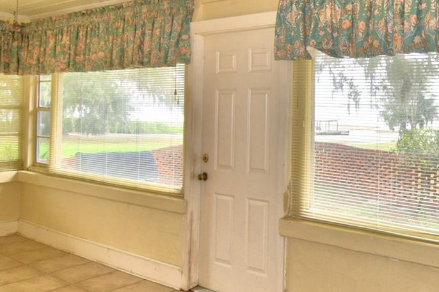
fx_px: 427
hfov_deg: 49.3
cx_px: 384
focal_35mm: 35
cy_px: 96
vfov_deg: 37.4
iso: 200
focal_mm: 10
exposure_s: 1/60
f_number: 4.5
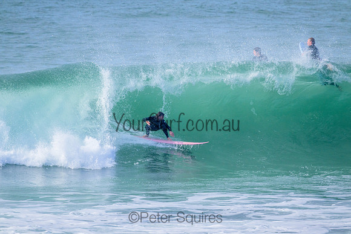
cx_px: 176
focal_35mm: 800
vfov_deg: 1.7
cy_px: 117
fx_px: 7801
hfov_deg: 2.6
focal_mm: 800
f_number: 11
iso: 1800
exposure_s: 1/2000
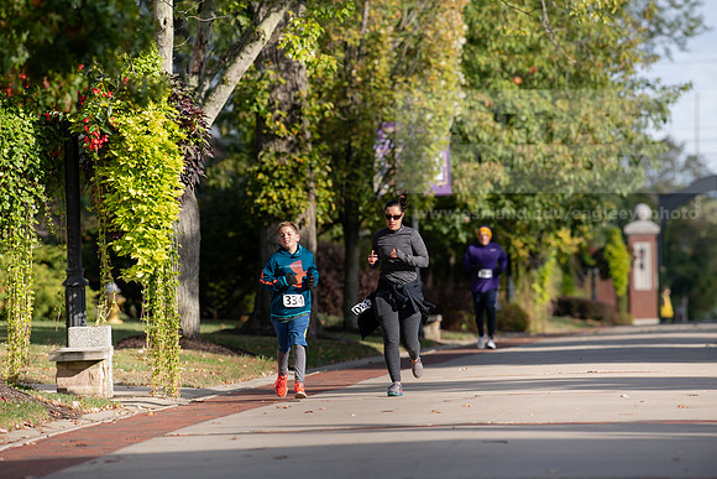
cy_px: 240
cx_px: 358
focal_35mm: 300
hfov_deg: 6.9
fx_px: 5976
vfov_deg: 4.6
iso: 200
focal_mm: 300
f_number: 5
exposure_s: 1/500
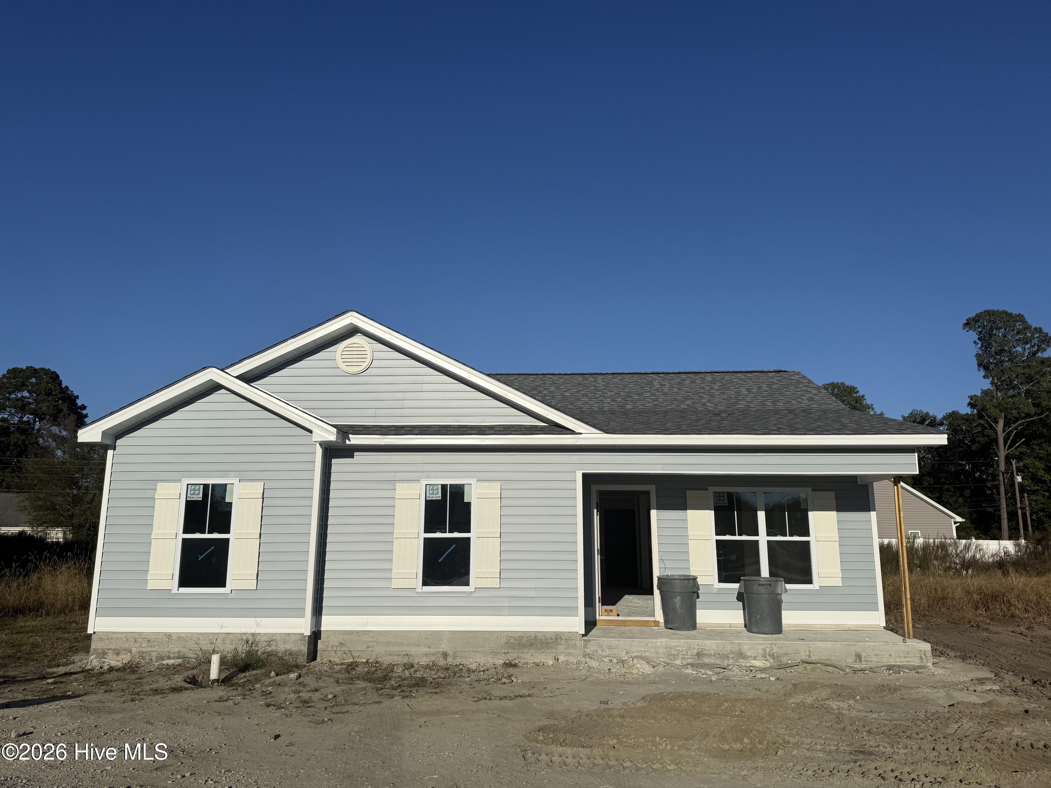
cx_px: 526
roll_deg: +0.4
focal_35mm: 24
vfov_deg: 56.8
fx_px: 729
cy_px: 394
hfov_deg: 71.6
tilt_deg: +11.5
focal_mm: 6.76
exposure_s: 1/14286
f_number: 1.78
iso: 80
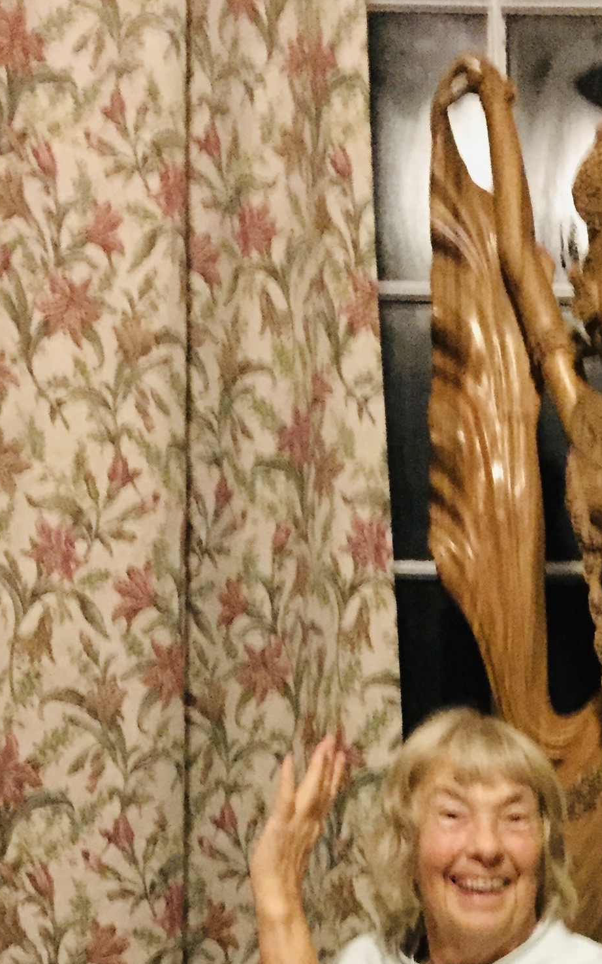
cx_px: 624
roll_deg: +0.3
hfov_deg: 18.6
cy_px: 907
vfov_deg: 28.8
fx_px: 1786
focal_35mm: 68
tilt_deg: -3.7
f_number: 2.2
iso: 1250
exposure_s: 1/17
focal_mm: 4.15
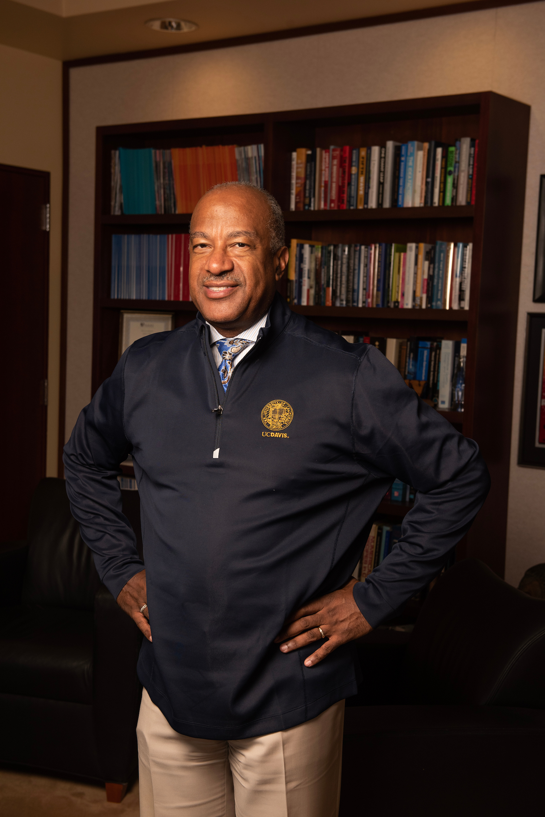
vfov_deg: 39.6
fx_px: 1134
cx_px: 272
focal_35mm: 50
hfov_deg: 27.0
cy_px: 408
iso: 400
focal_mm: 50
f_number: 5.6
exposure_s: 1/200
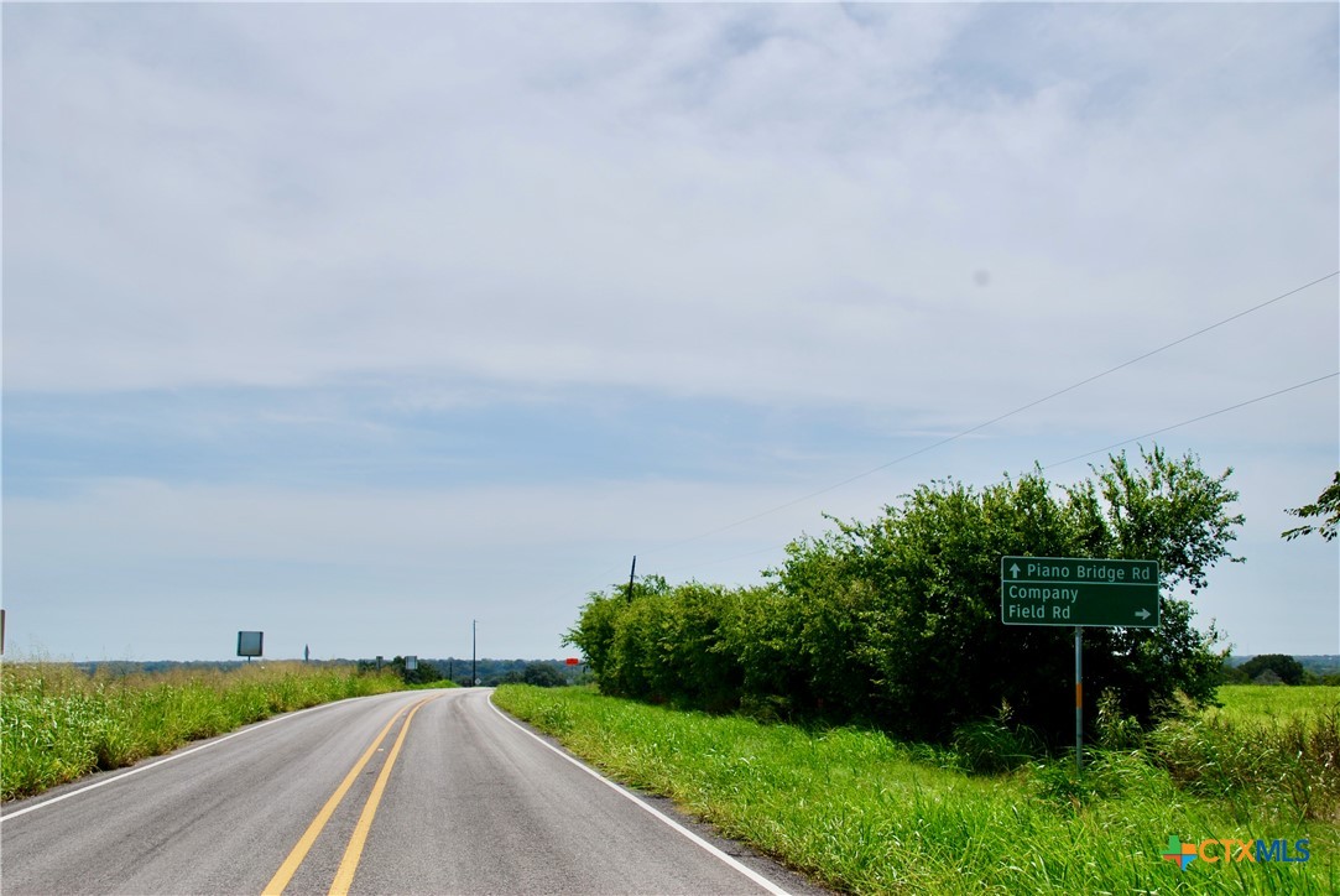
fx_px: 1397
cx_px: 670
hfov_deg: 51.2
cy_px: 448
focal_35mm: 38
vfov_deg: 35.6
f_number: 9
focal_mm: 25
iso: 100
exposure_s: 1/320
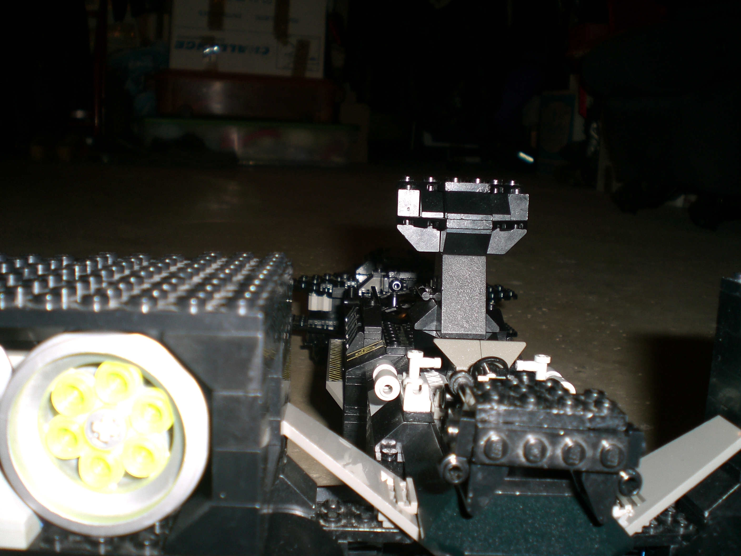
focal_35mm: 38
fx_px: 813
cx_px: 370
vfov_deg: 37.7
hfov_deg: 49.0
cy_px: 278
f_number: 3.1
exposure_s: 1/60
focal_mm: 6.3
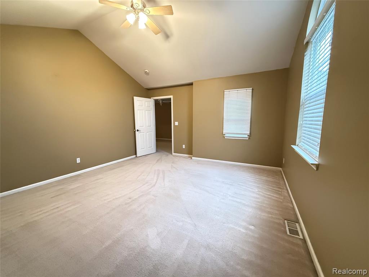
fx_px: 149
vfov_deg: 85.7
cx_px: 184
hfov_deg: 102.1
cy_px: 138
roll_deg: +0.2
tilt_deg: -7.0
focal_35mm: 14
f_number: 2.2
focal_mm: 2.22
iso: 1250
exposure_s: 1/60
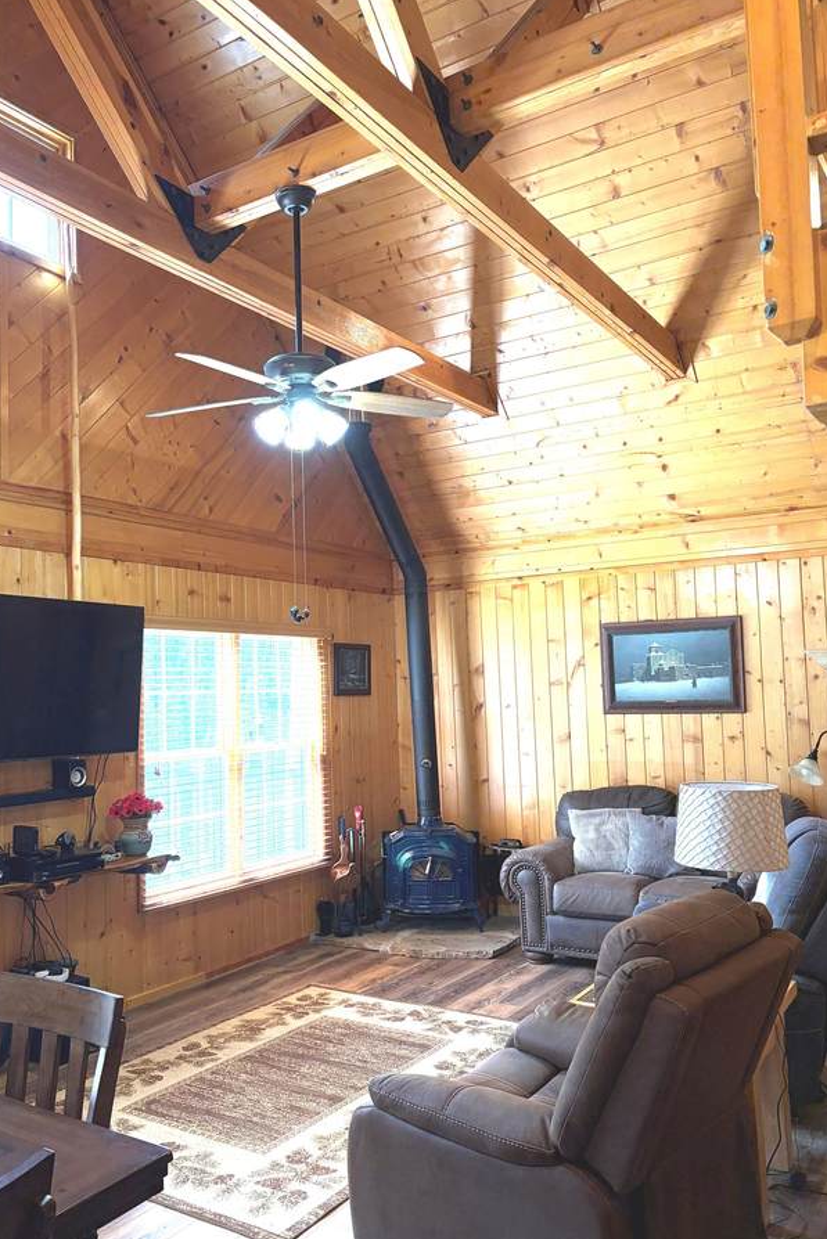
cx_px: 356
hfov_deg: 44.9
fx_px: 999
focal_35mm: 29
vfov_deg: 63.6
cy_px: 628
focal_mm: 5.96
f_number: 1.6
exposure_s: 1/120
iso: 160
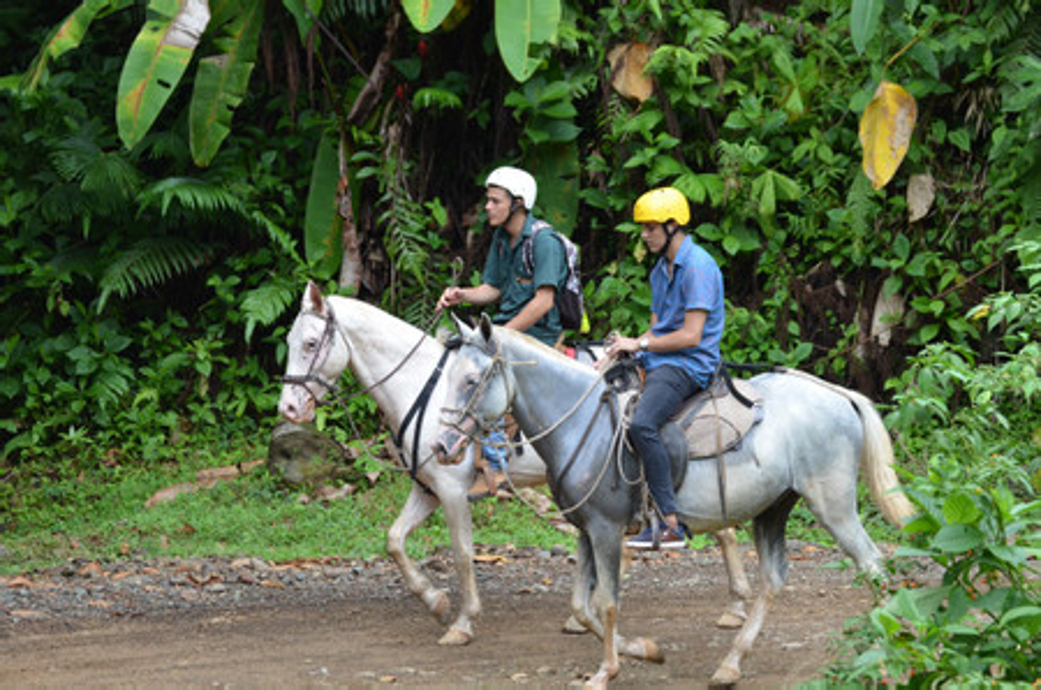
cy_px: 345
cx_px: 520
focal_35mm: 174
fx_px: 5021
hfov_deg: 11.8
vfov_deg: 7.9
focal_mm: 116
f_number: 4.5
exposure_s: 1/320
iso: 400
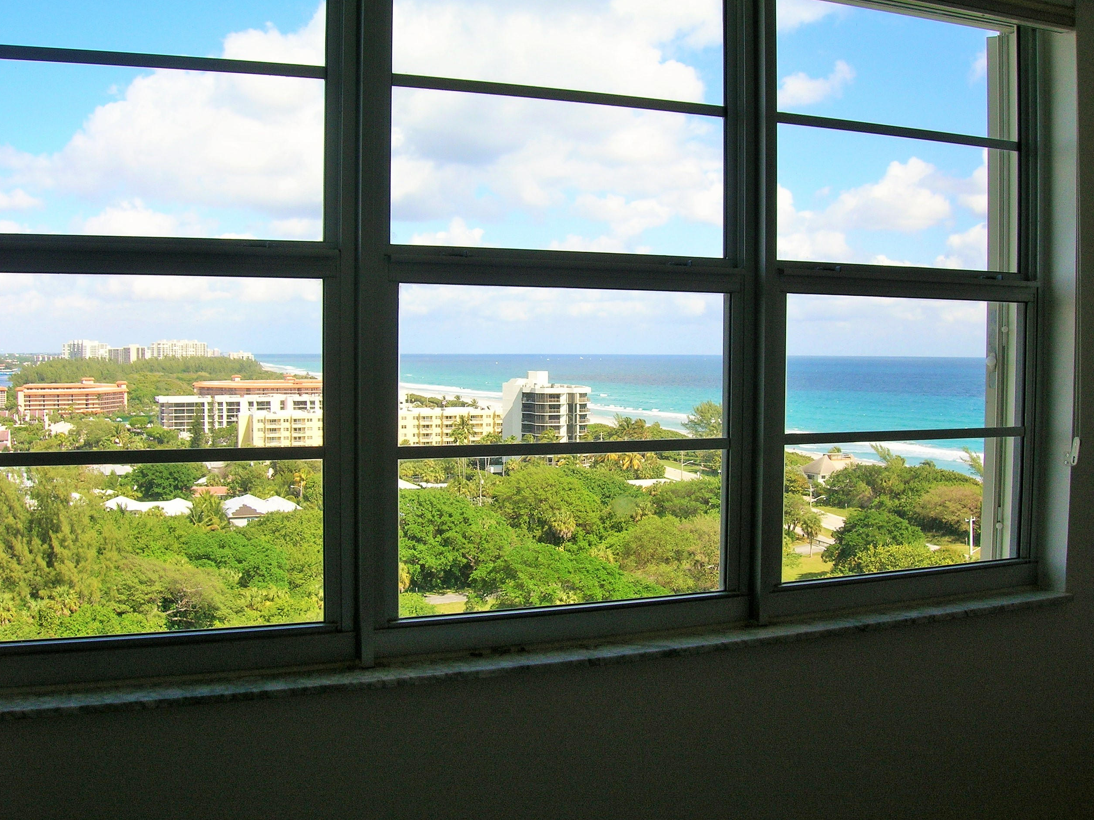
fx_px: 1106
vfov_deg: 40.7
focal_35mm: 35
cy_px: 399
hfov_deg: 52.6
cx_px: 557
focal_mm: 5.7
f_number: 4.9
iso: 50
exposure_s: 1/135
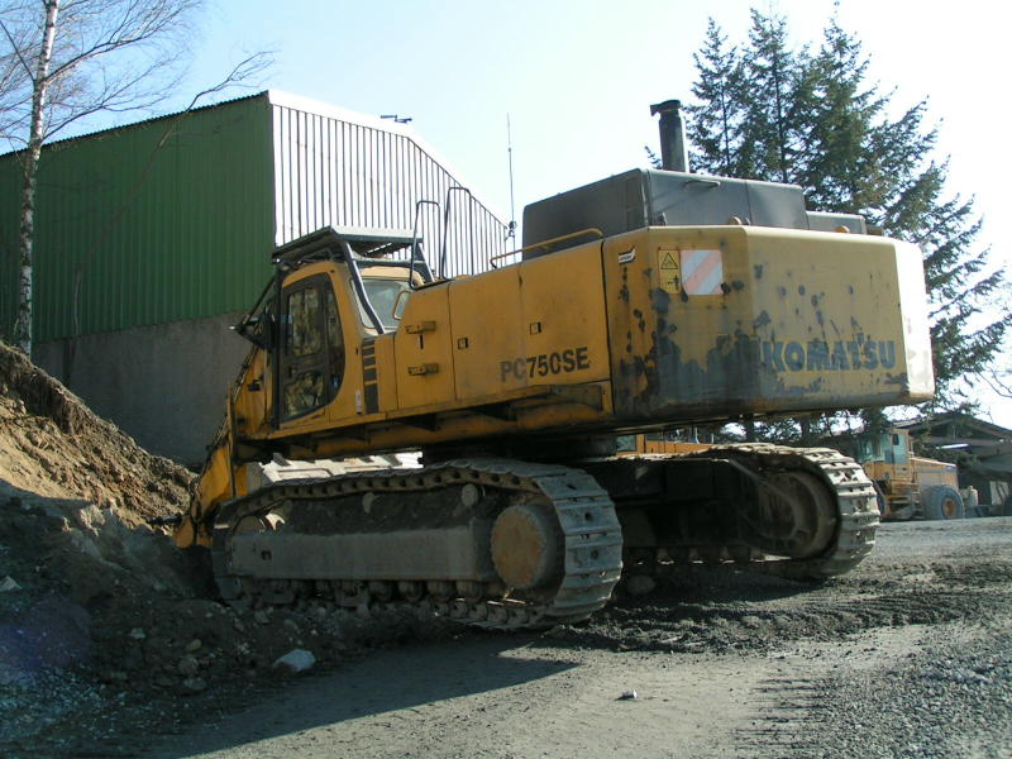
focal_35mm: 45
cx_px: 506
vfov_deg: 32.2
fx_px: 1316
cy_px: 380
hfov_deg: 42.1
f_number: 5.6
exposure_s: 1/200
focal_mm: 6.9
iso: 50
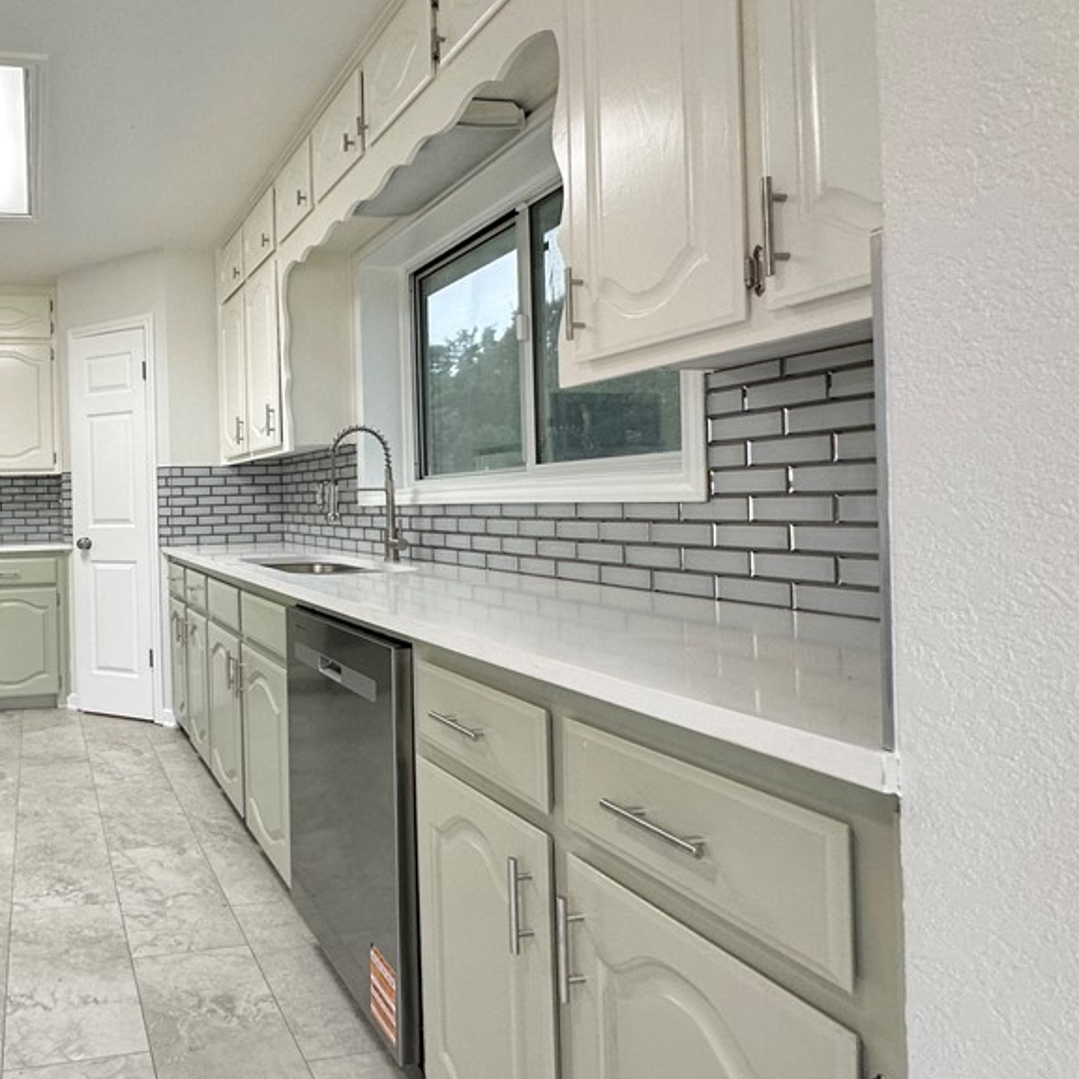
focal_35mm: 22
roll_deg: +0.6
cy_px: 498
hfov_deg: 61.4
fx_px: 776
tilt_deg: -0.4
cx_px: 159
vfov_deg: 69.5
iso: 160
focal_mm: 2.22
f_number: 2.2
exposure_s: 1/120
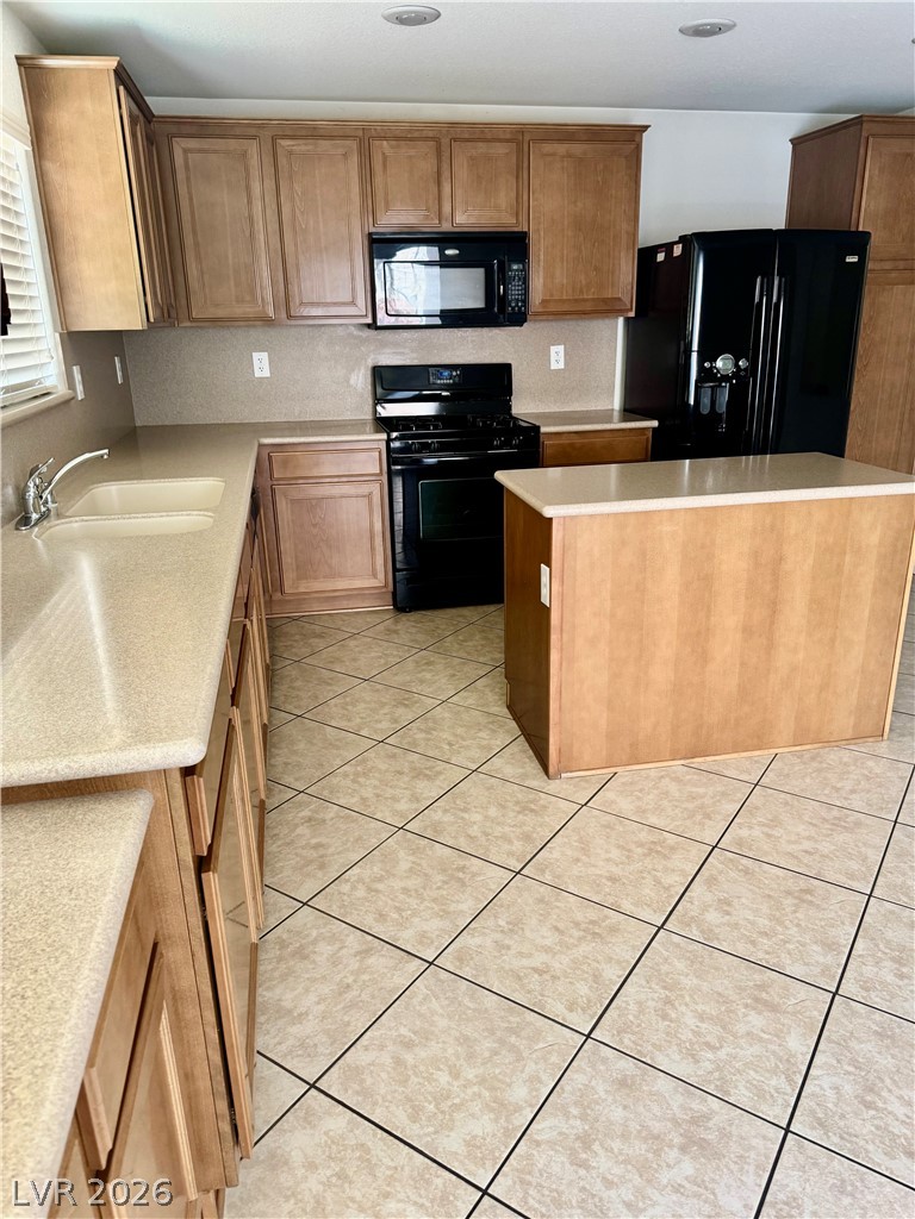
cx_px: 458
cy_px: 610
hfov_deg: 56.8
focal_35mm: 24
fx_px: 846
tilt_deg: -19.3
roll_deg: +1.6
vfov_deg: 71.6
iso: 320
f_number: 1.78
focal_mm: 6.76
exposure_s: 1/60
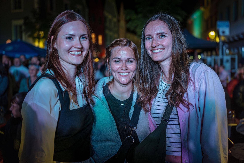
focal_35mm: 35
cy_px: 82
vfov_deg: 37.9
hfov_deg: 54.4
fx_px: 237
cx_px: 122
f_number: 2
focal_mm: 35
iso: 1600
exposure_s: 1/160
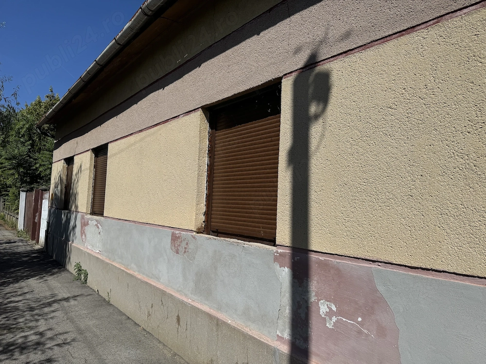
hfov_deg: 71.6
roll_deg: -1.6
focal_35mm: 24
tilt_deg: +3.9
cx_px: 243
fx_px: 337
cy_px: 182
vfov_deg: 56.8
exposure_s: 1/10417
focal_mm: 6.76
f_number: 1.78
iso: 80
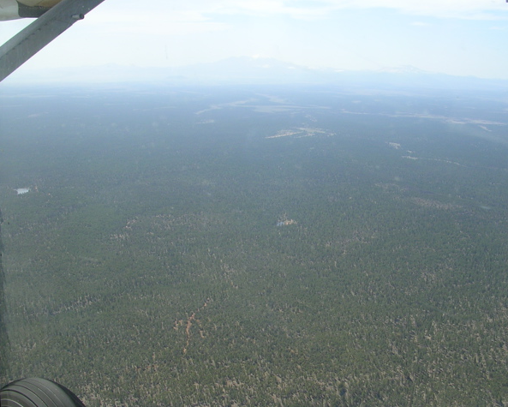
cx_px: 269
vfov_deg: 37.4
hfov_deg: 45.8
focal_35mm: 40
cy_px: 205
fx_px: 602
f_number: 5.6
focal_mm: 5.8
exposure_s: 1/225
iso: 50
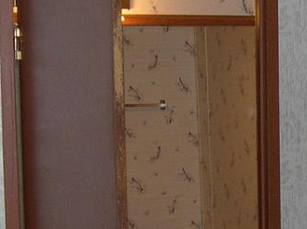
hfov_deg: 12.7
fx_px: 1311
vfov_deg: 9.9
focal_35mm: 148
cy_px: 251
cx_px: 445
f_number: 2.8
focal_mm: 8
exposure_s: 1/60
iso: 125
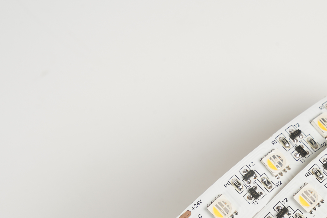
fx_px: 2035
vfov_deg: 6.1
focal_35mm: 224
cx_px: 288
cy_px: 205
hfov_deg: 9.2
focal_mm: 110
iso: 100
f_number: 14
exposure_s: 1/125
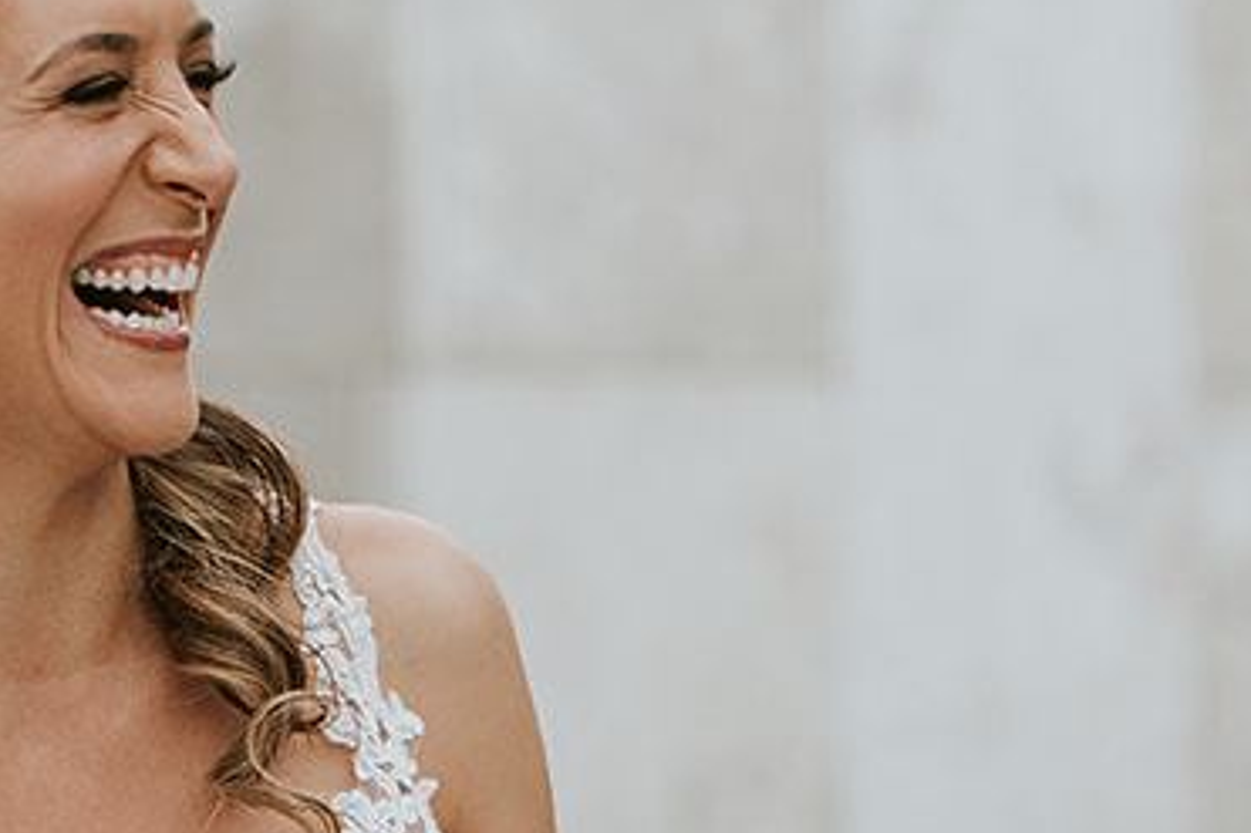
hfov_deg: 5.6
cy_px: 956
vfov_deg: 3.7
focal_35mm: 367
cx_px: 809
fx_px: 12747
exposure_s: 1/1600
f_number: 2.8
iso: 320
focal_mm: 82
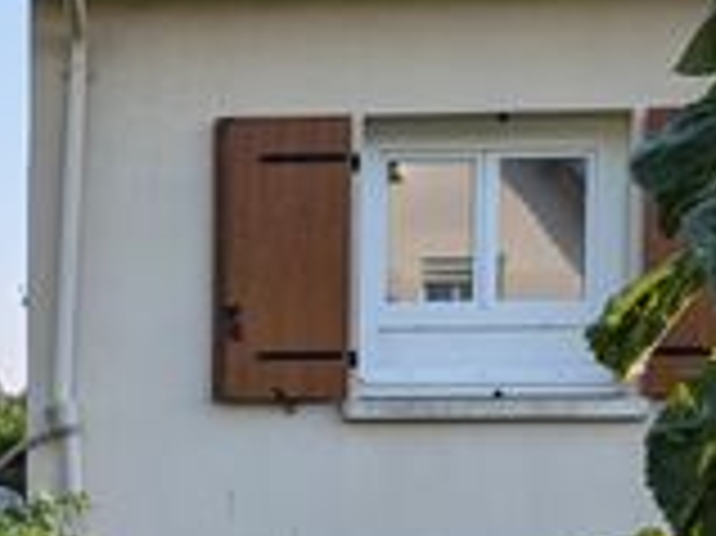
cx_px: -72
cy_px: 604
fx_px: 2108
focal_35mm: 102
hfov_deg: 18.5
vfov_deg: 14.1
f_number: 1.73
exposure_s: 1/1949
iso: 51
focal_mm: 4.38
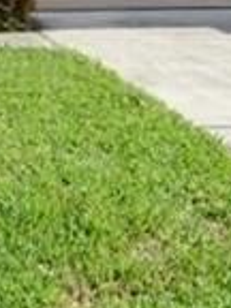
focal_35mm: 102
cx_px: -116
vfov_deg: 17.3
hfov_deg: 13.6
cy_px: -155
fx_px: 908
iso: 200
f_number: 8
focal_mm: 10
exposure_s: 1/320
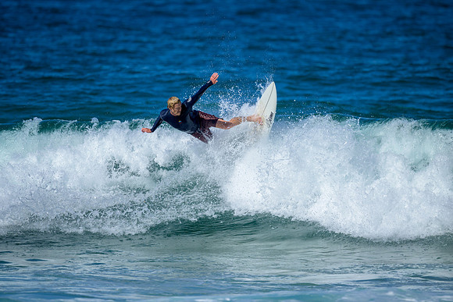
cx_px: 226
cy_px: 151
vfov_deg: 1.7
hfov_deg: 2.6
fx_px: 10069
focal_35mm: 800
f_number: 6.3
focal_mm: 800
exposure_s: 1/2500
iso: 250
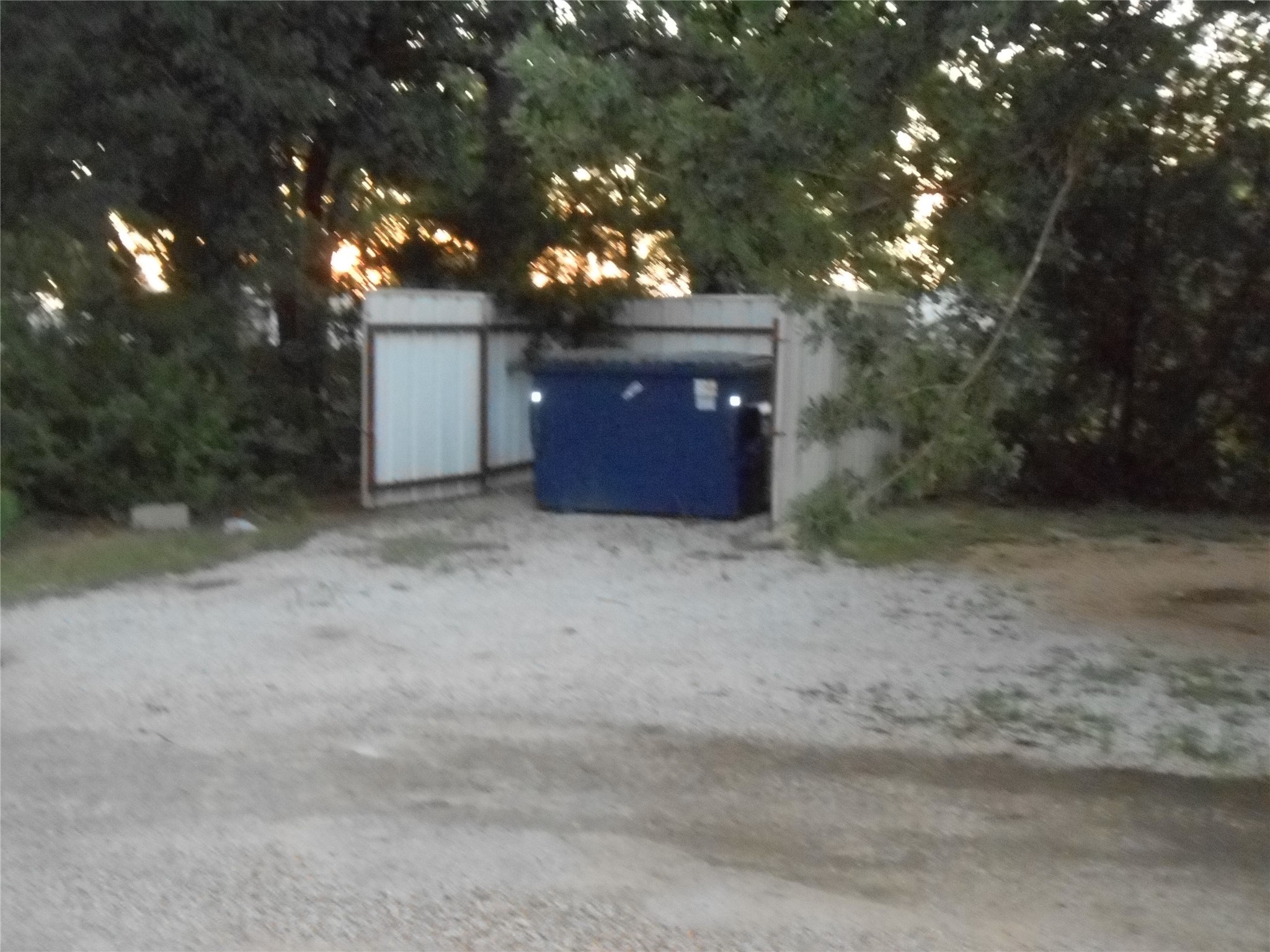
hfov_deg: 42.9
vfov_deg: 32.9
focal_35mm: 44
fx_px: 1614
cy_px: 476
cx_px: 635
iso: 1250
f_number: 4.5
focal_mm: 7.8
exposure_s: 1/30
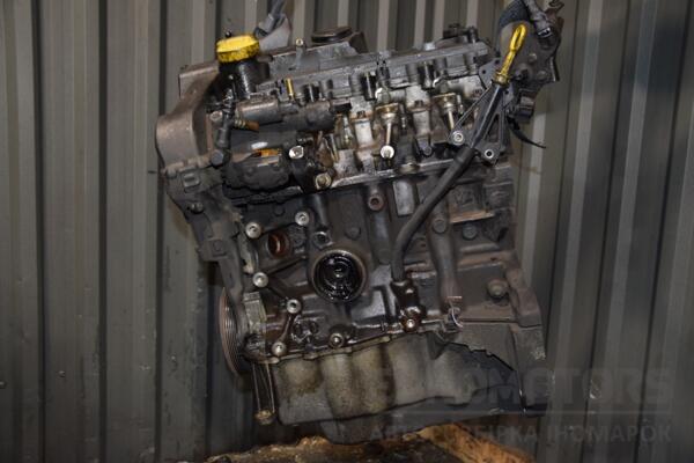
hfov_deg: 53.1
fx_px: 694
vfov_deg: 36.9
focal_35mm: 36
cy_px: 232
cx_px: 347
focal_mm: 24
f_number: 5
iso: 800
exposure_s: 1/60
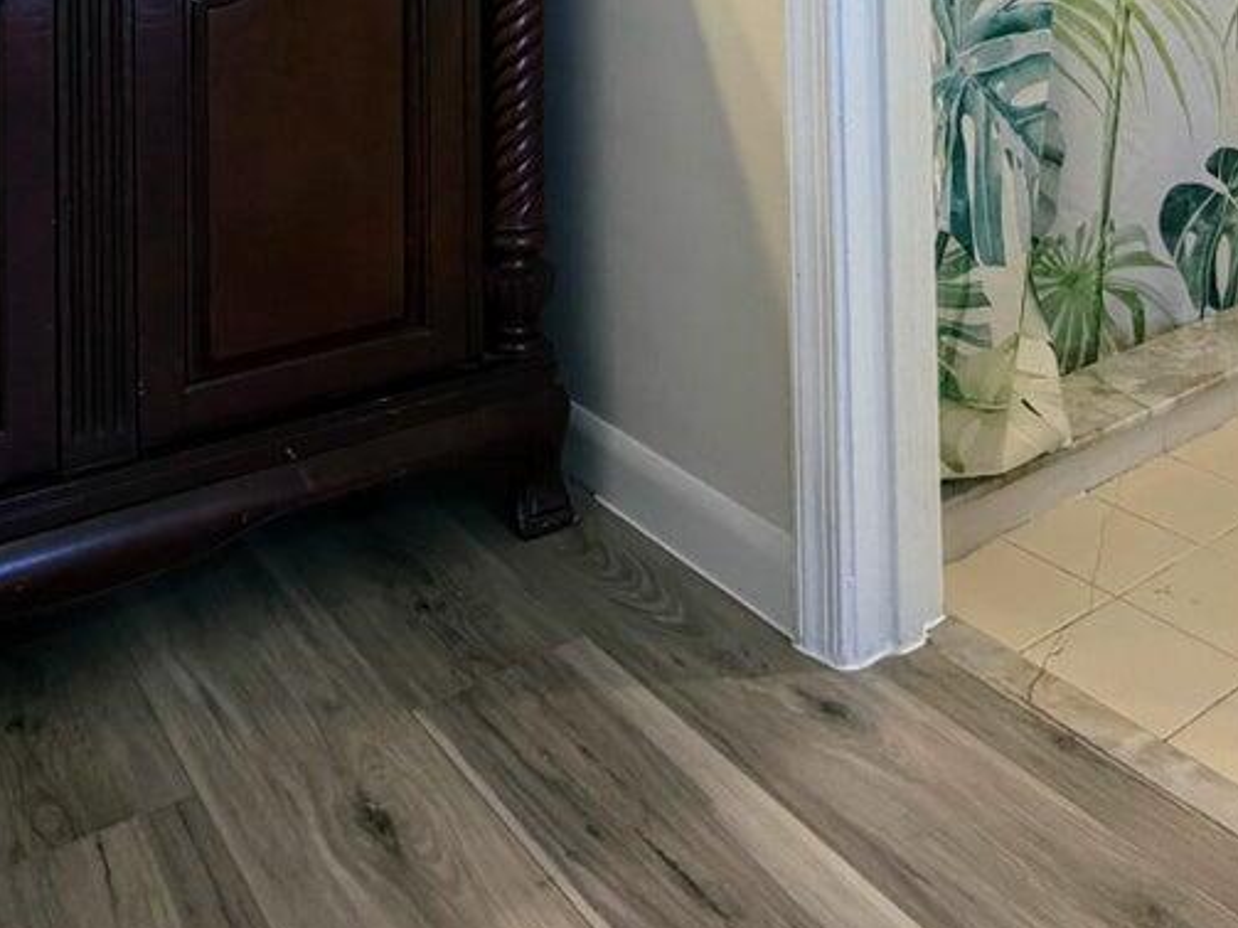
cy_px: -160
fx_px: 1359
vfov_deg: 32.0
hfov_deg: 48.9
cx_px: 688
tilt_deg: +0.4
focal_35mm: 38
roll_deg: +2.2
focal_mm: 2.22
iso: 250
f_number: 2.2
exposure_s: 1/121
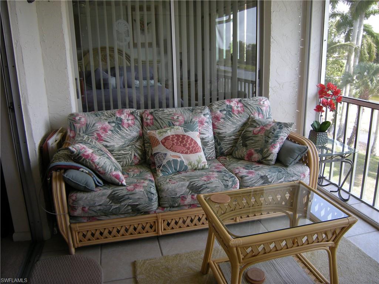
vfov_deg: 49.7
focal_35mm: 28
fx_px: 307
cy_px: 142
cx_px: 190
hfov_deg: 63.4
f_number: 2.8
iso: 64
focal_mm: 4.7
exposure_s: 1/62
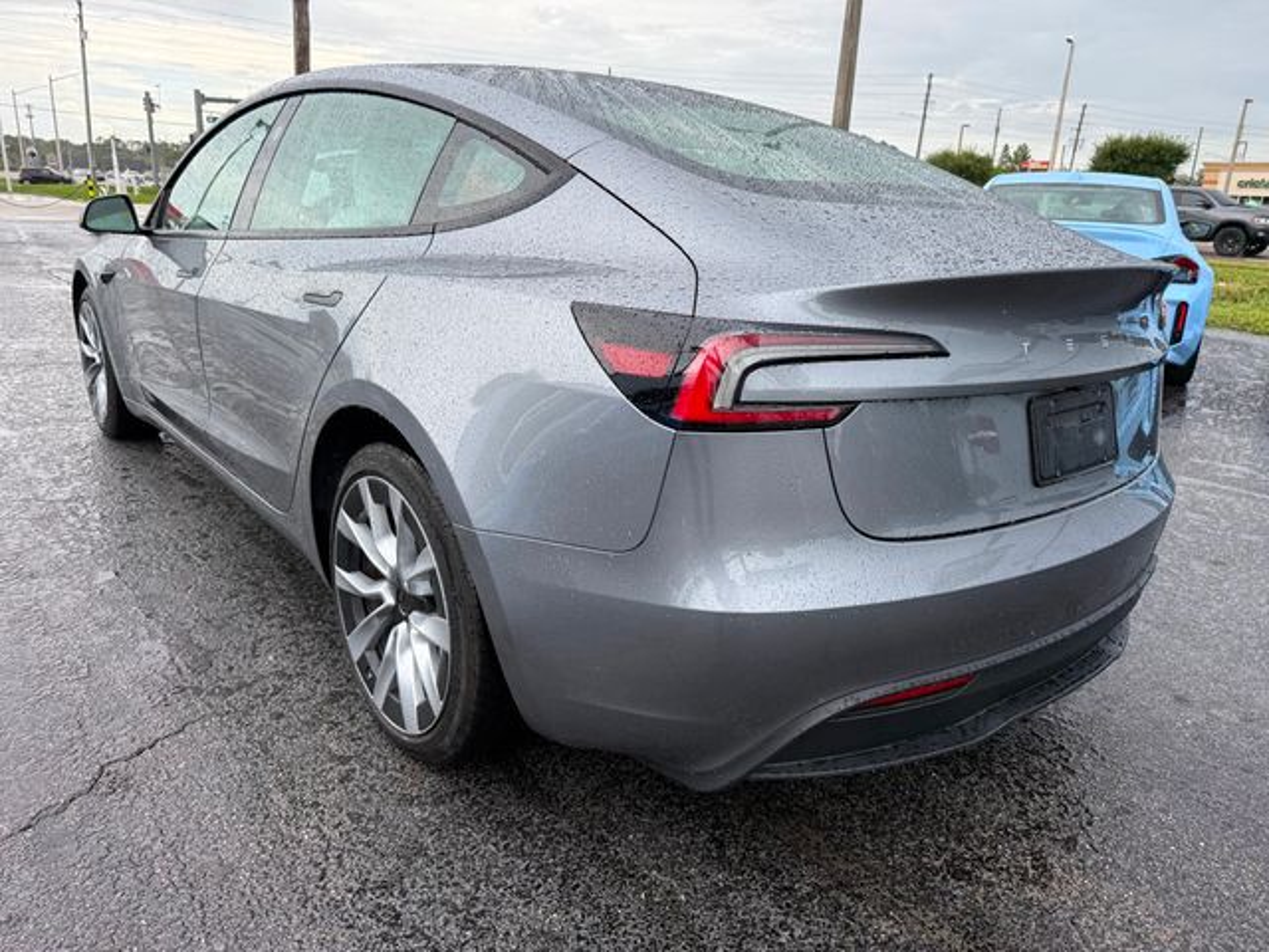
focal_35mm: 24
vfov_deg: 56.8
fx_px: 880
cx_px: 634
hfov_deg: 71.6
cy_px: 476
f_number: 1.78
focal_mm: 6.76
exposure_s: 1/813
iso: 80
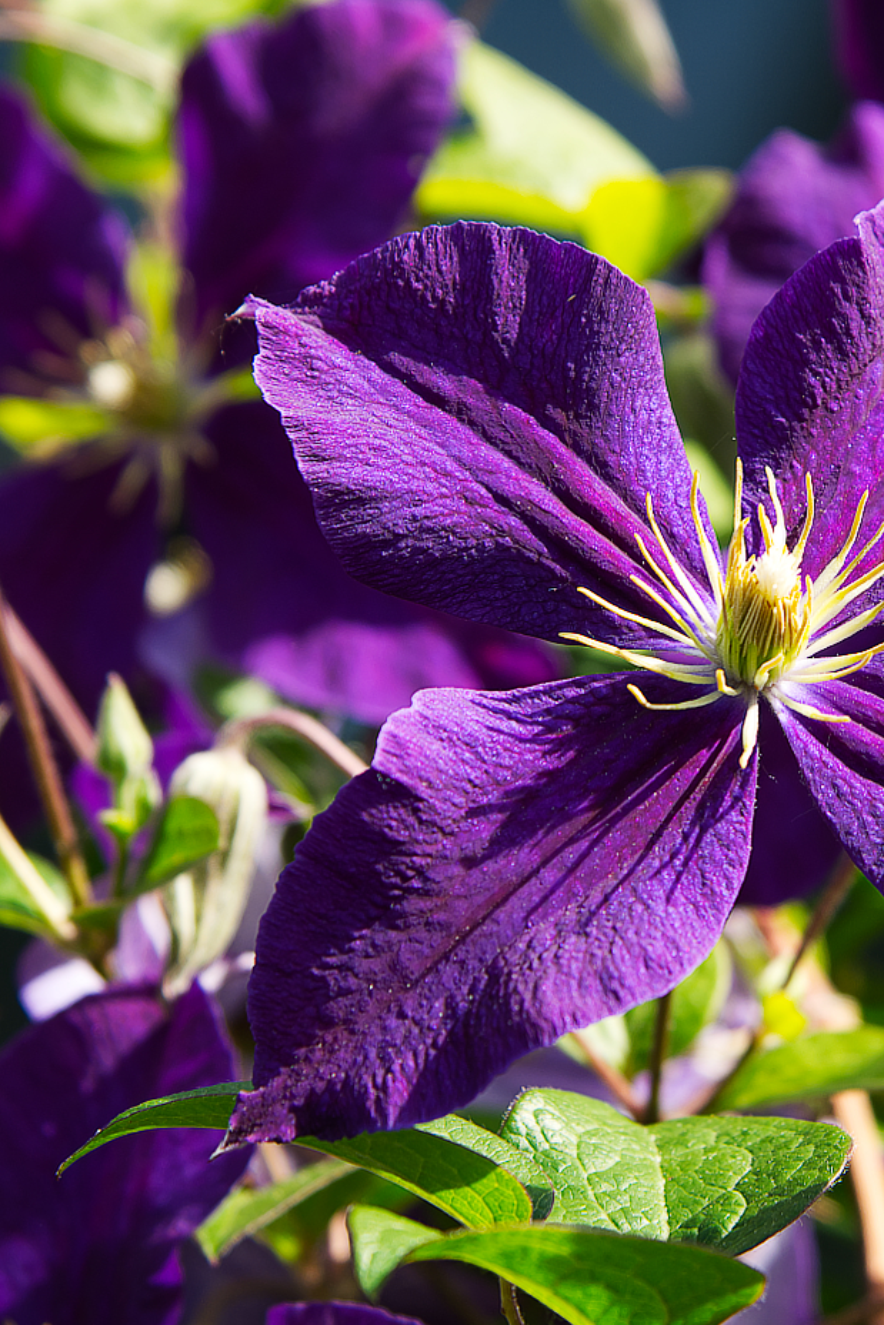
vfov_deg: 11.4
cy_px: 660
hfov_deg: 7.6
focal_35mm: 181
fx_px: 6664
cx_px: 750
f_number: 6.3
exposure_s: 1/160
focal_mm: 120
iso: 140
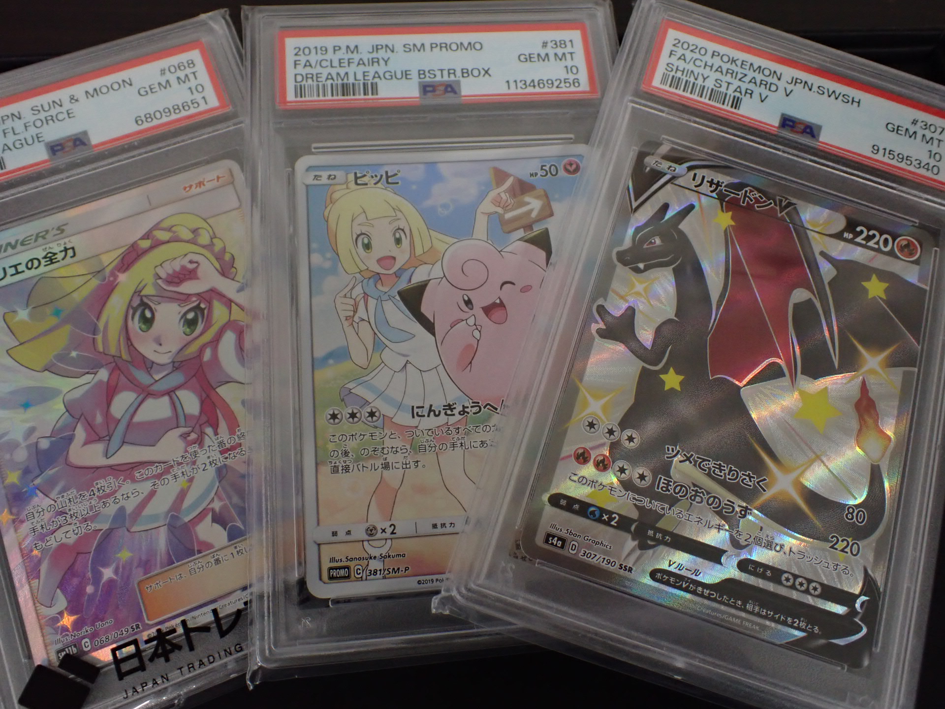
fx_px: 819
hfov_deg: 60.0
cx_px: 472
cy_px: 354
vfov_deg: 46.8
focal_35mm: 30
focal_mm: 5.4
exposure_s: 1/125
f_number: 2.3
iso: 500
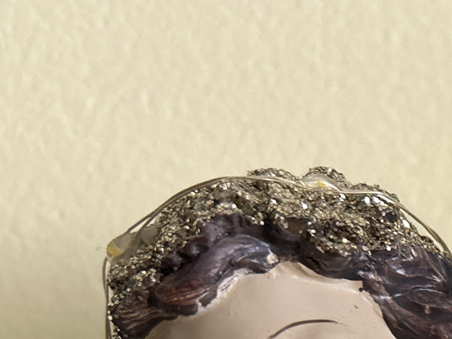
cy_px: 537
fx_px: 1228
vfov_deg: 14.5
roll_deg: +1.6
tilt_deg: +3.5
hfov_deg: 18.2
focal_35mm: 94
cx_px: 705
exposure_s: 1/80
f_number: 1.5
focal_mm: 5.7
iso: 125
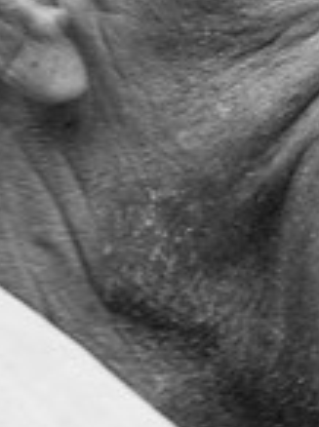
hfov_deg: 8.3
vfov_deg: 11.0
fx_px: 2194
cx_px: 345
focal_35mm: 178
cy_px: 29
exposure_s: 1/60
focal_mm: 60
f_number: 4
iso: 200
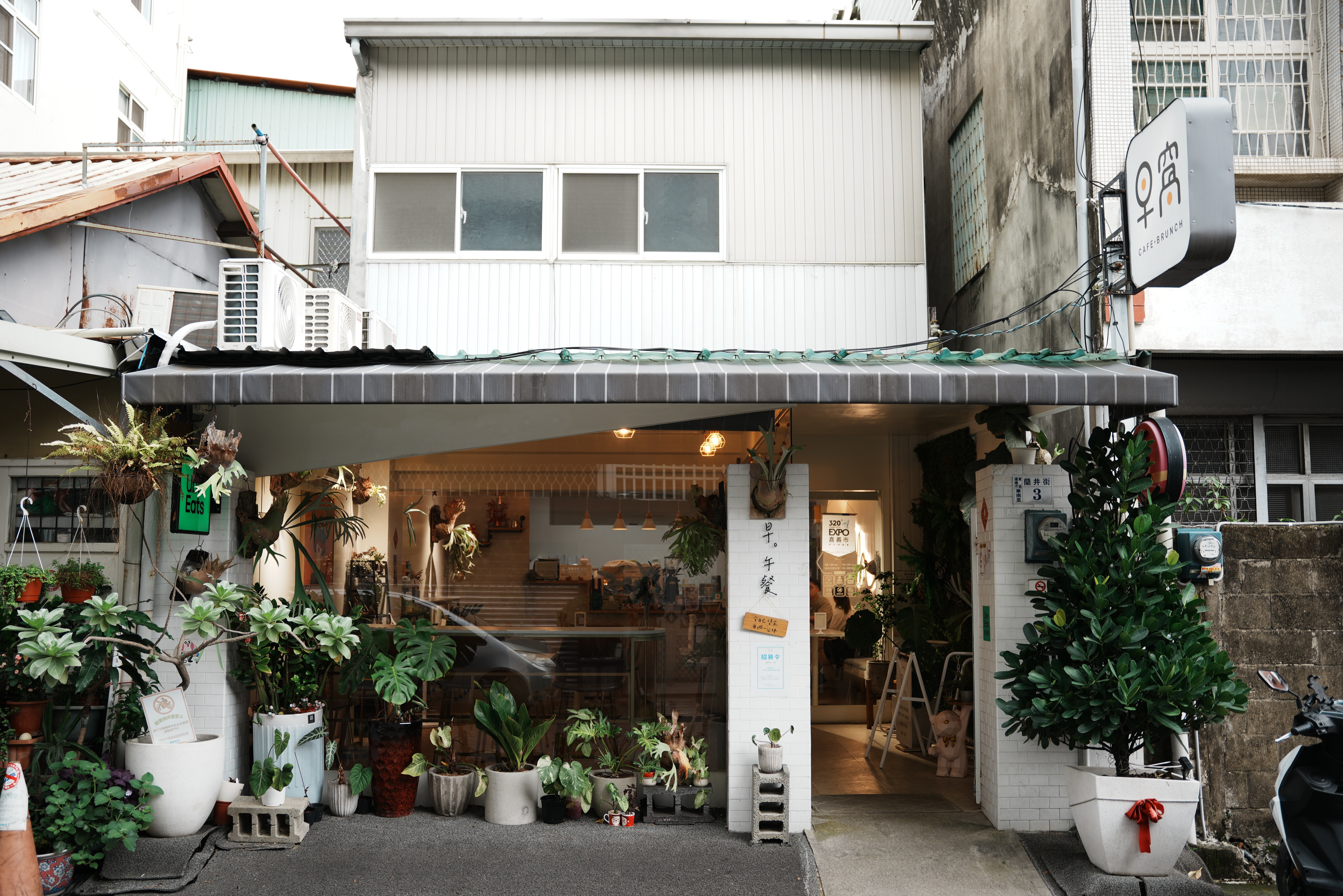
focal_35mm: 34
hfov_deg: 55.8
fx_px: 1268
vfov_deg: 38.9
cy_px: 448
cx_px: 672
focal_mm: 34
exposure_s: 1/25
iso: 50
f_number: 2.8
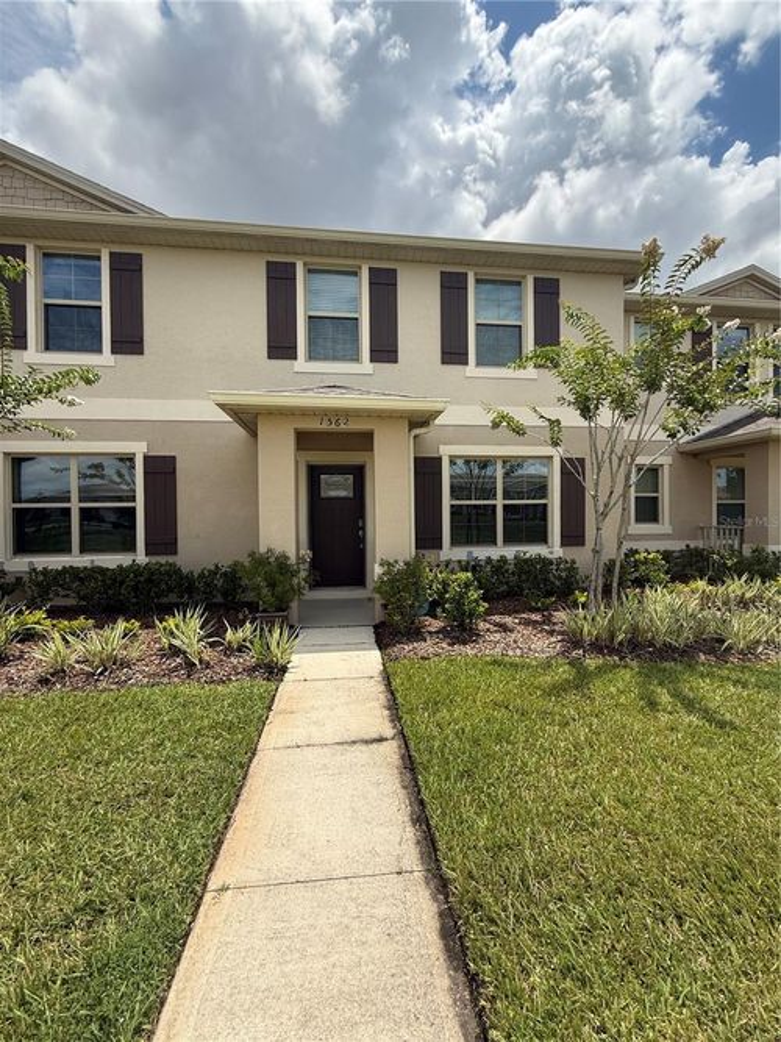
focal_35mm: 14
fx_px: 421
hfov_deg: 85.7
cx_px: 390
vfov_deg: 102.1
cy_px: 521
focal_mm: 2.22
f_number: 2.2
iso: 50
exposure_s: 1/1848
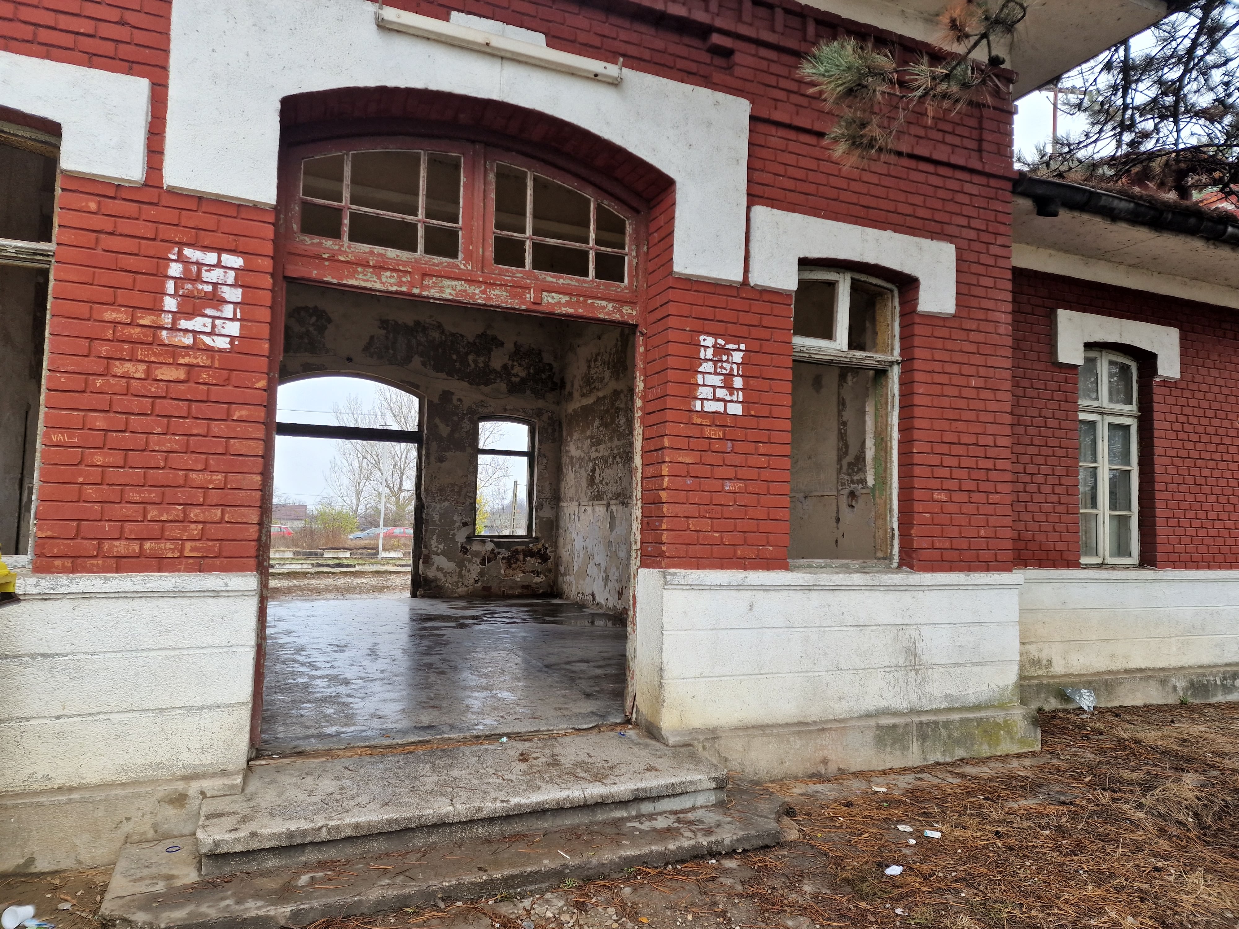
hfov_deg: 73.9
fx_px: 823
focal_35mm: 23
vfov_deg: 58.9
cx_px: 620
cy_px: 464
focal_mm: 6.4
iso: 50
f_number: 1.8
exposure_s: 1/180
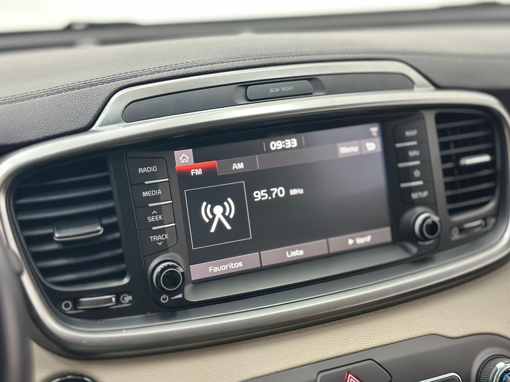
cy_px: 188
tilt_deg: -15.7
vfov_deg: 29.1
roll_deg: +1.9
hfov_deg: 38.2
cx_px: 263
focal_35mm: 50
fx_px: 737
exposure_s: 1/40
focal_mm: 6.86
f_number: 1.78
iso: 400
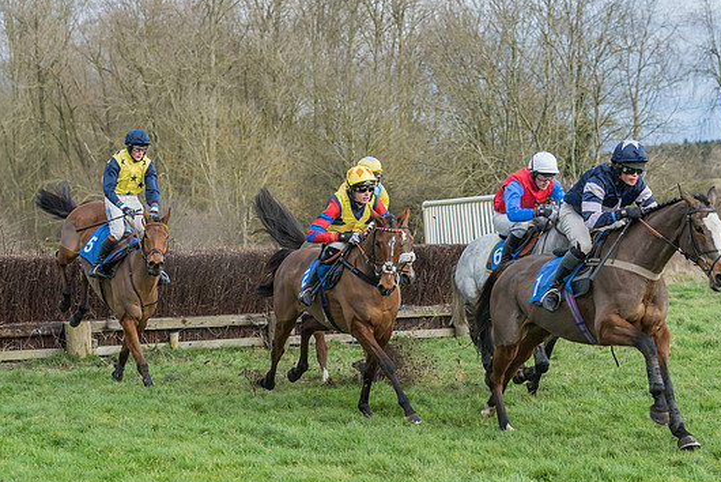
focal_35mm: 99
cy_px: 255
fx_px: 1984
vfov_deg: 13.8
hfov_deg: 20.6
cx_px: 416
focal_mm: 70
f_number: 4
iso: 800
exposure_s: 1/1000
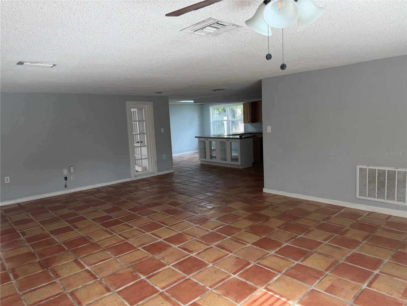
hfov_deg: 71.6
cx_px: 204
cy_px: 153
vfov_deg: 56.8
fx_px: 282
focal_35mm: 24
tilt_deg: -7.7
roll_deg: +3.3
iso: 100
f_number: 1.78
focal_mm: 6.76
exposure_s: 1/121
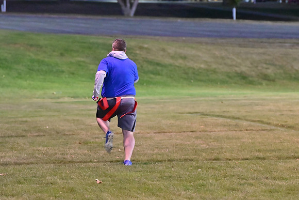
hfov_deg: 11.0
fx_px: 1553
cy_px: 100
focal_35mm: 187
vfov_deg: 7.3
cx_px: 150
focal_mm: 125
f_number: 4
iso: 6400
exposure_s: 1/200
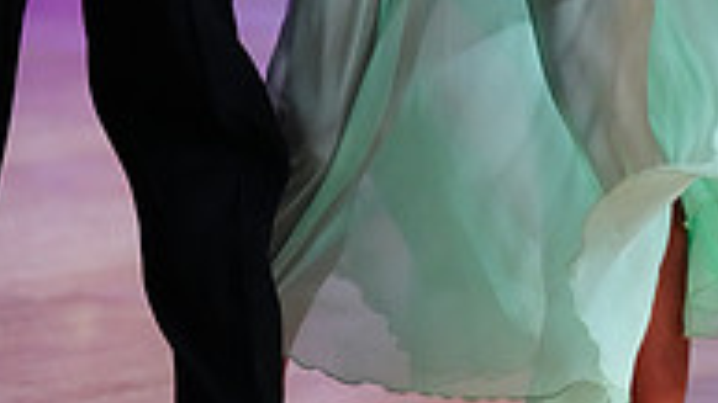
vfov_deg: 2.7
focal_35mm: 445
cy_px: -292
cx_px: 379
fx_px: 8470
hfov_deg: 4.9
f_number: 3.5
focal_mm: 142
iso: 4000
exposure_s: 1/400
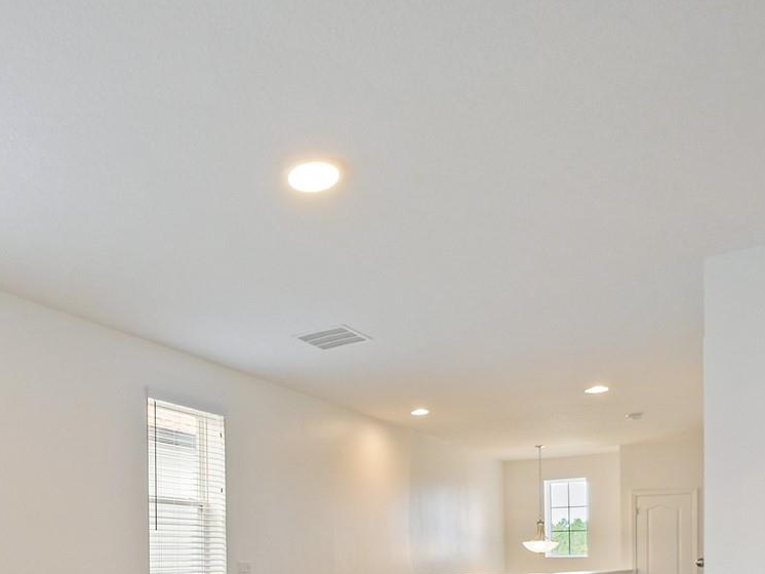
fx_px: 663
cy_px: 535
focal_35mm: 30
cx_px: 222
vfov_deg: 42.3
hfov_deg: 57.8
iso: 800
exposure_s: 1/60
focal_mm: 7
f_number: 4
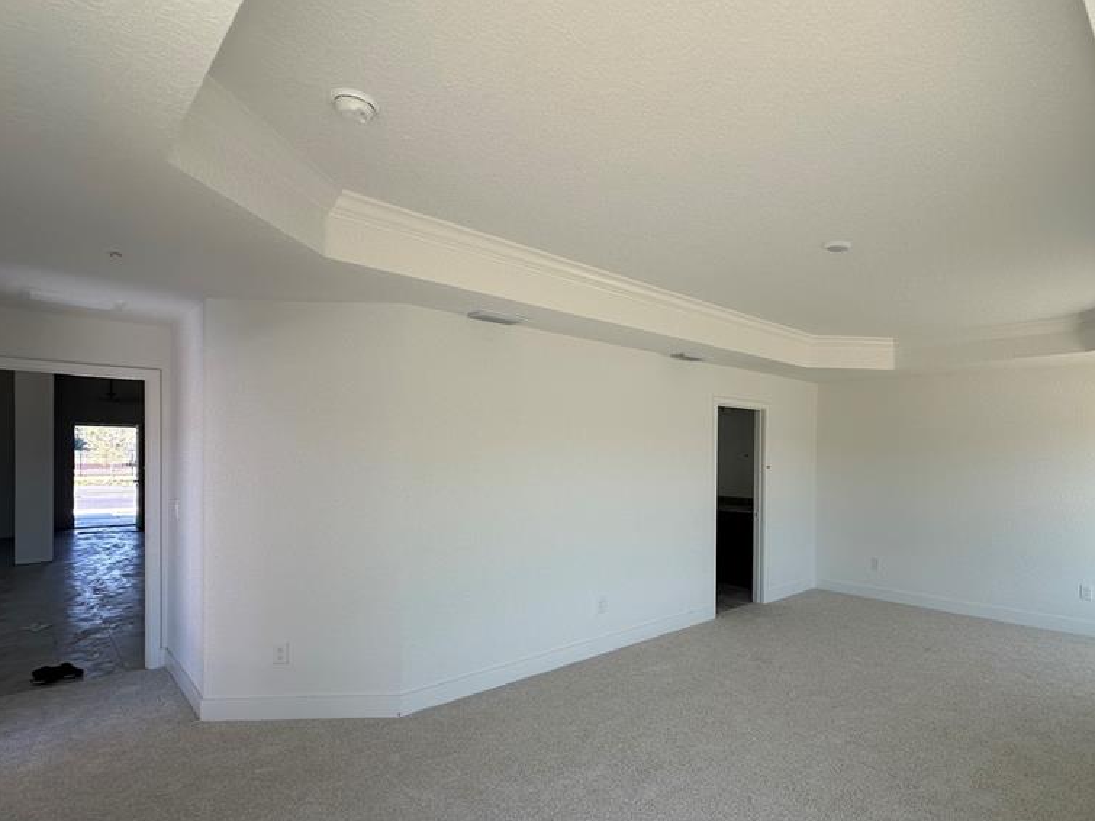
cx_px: 714
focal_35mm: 19
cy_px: 463
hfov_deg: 82.3
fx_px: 601
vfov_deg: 68.4
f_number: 2.2
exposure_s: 1/233
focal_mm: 2.22
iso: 40
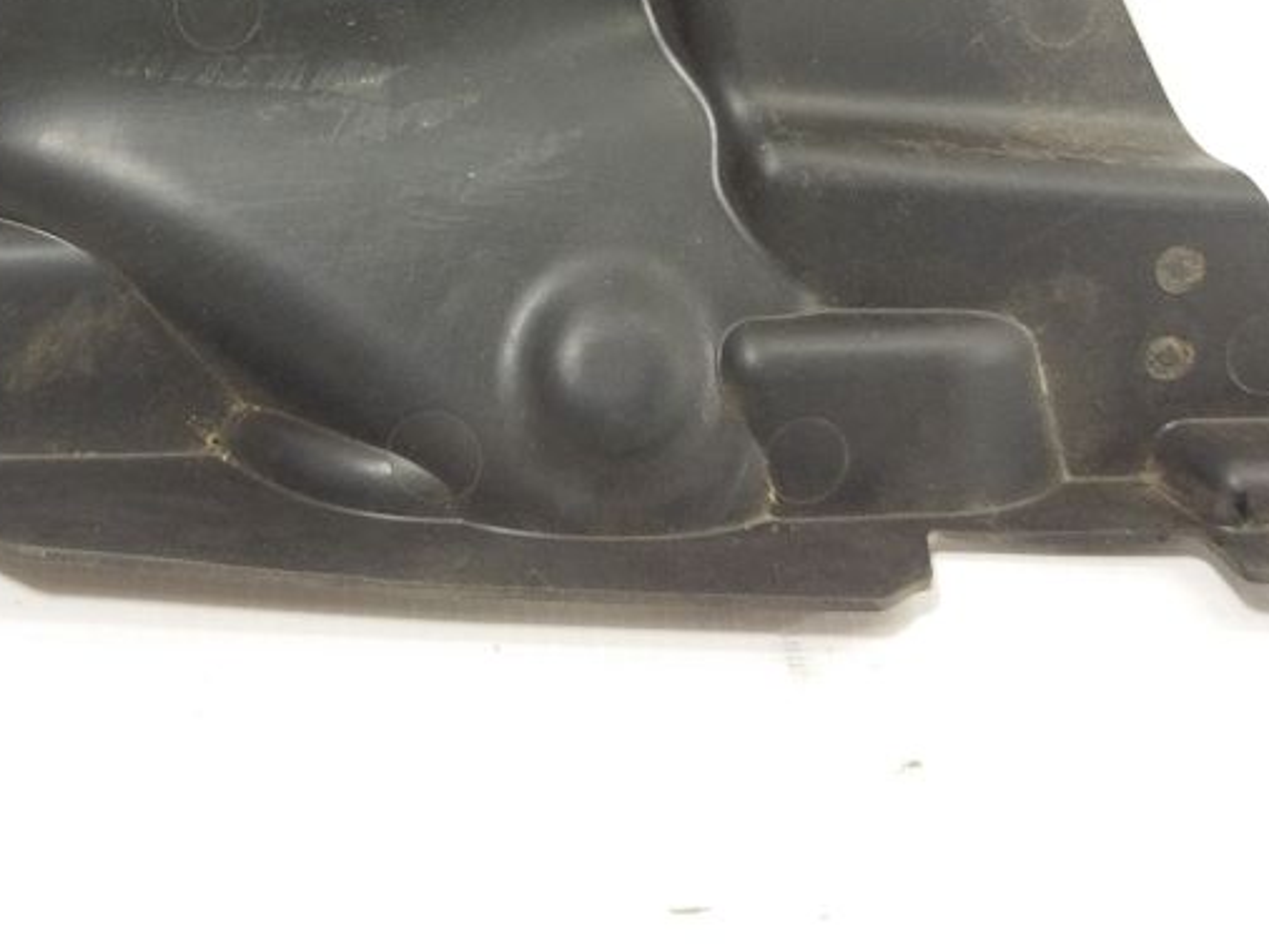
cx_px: 424
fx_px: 2347
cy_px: 28
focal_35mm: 64
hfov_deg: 30.0
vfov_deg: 22.2
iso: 118
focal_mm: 4.71
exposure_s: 1/50
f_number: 1.79
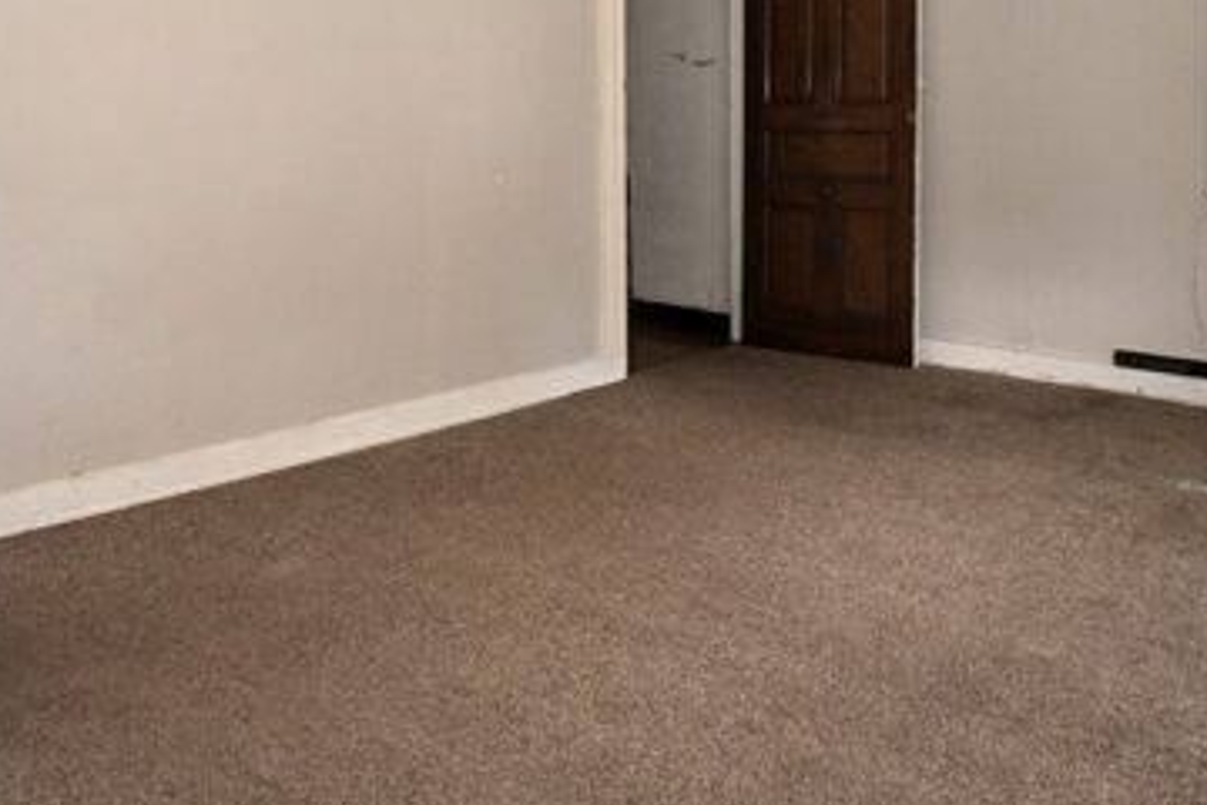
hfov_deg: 46.6
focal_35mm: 42
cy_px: 112
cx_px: 681
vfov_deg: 31.0
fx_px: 1397
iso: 800
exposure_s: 1/60
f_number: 4
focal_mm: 12.5
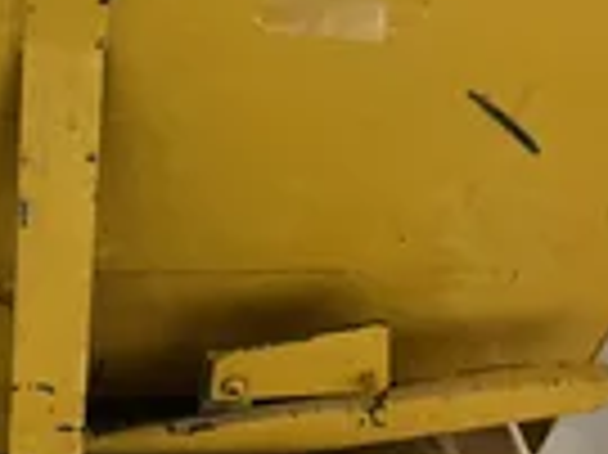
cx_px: 18
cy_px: -9
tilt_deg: -35.7
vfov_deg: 16.7
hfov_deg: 22.0
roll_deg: -2.9
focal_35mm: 86
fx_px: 1509
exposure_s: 1/30
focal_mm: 3
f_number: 1.8
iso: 320
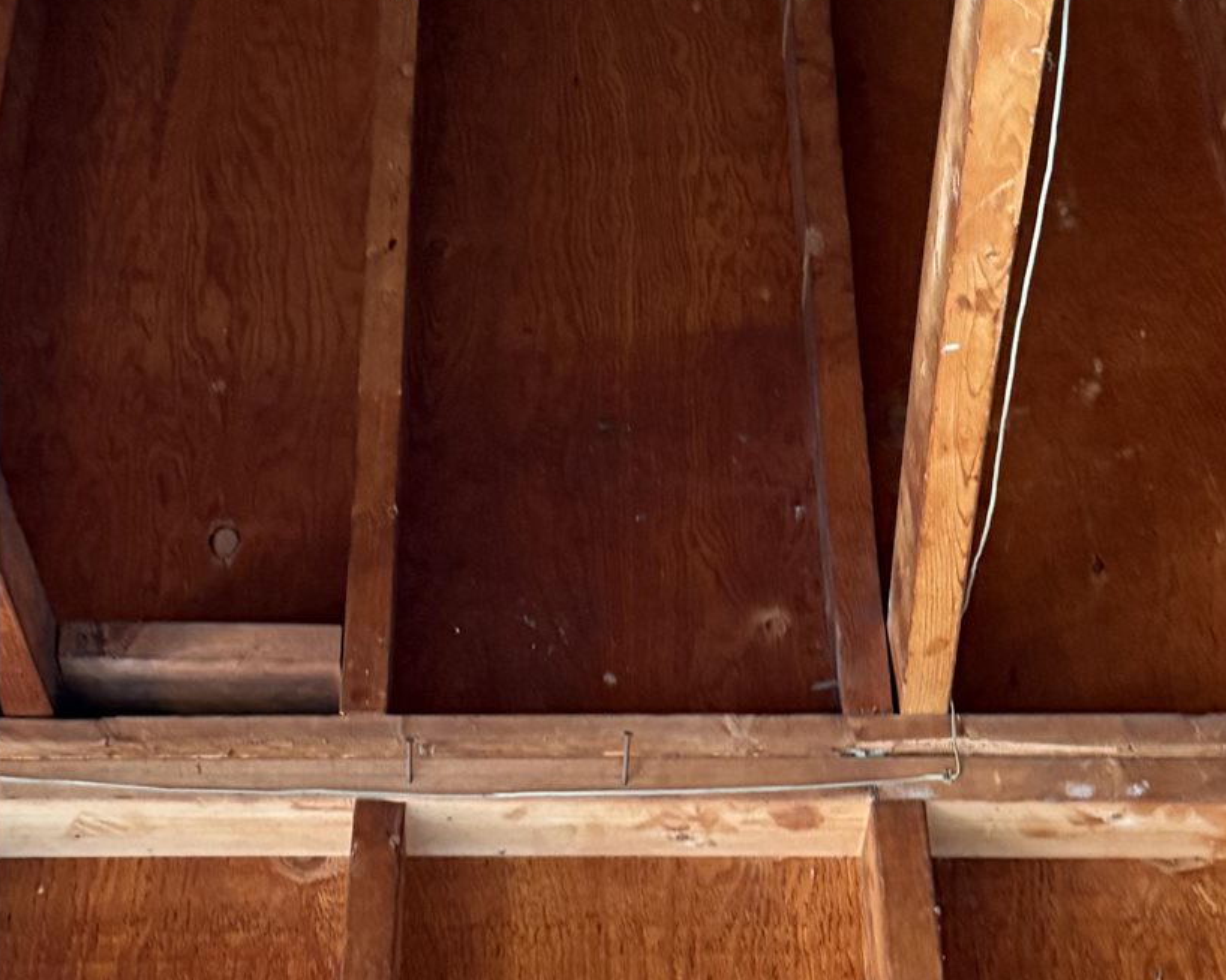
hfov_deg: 28.6
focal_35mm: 66
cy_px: 577
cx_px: 447
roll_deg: -1.4
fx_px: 2394
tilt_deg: +38.3
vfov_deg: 23.1
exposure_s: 1/60
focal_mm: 6.76
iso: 640
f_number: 1.78
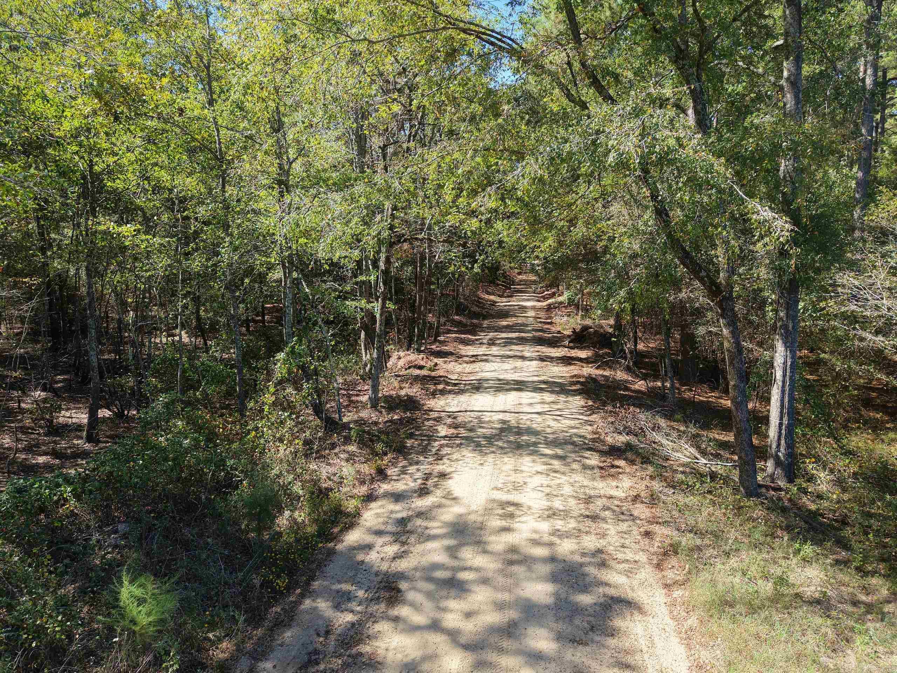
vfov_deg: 56.8
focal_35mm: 24
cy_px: 336
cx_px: 448
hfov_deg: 71.6
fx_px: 622
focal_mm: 8.67
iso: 100
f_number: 1.8
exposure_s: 1/80
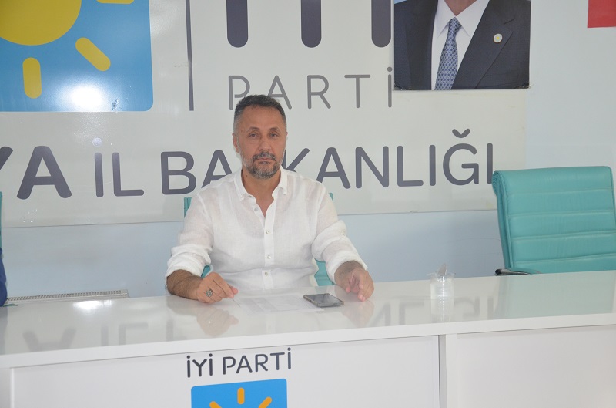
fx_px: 973
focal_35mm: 57
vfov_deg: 23.6
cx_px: 308
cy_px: 204
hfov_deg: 35.1
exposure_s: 1/60
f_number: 5.6
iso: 1600
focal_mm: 38
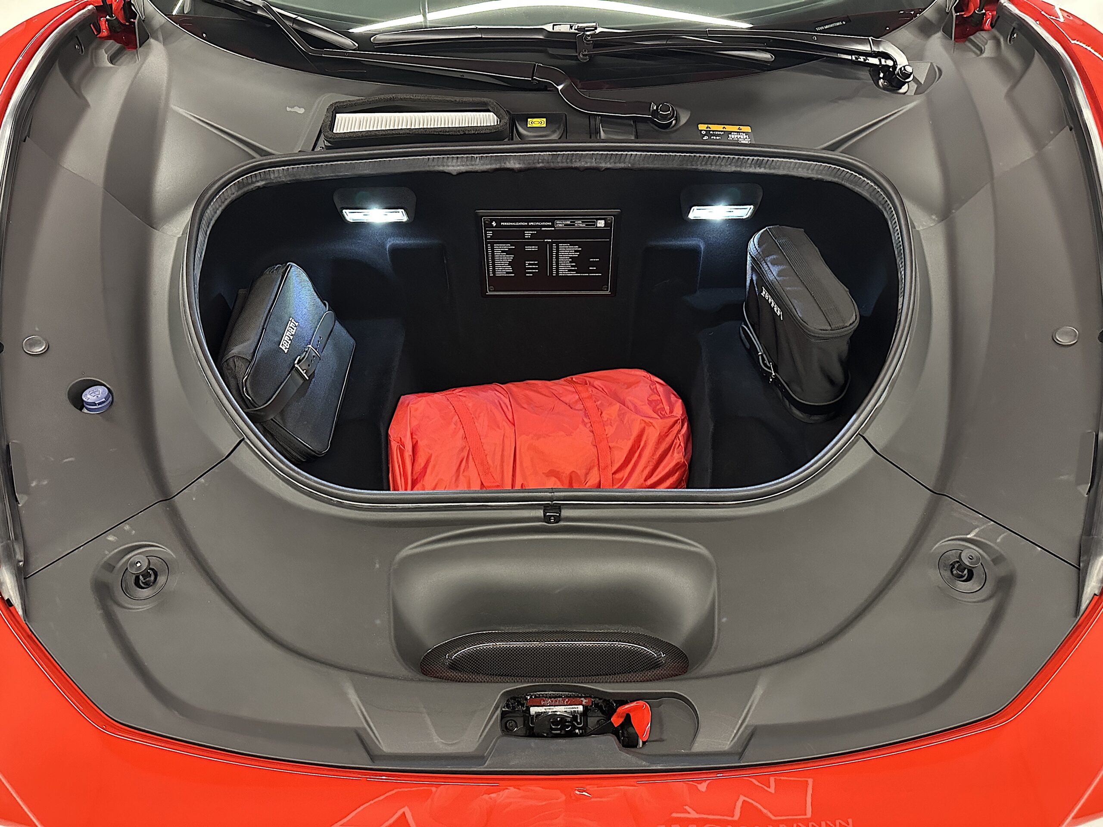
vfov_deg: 56.8
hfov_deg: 71.6
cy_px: 414
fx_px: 765
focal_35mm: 24
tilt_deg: -46.5
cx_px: 552
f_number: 1.78
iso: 800
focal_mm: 6.86
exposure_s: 1/33
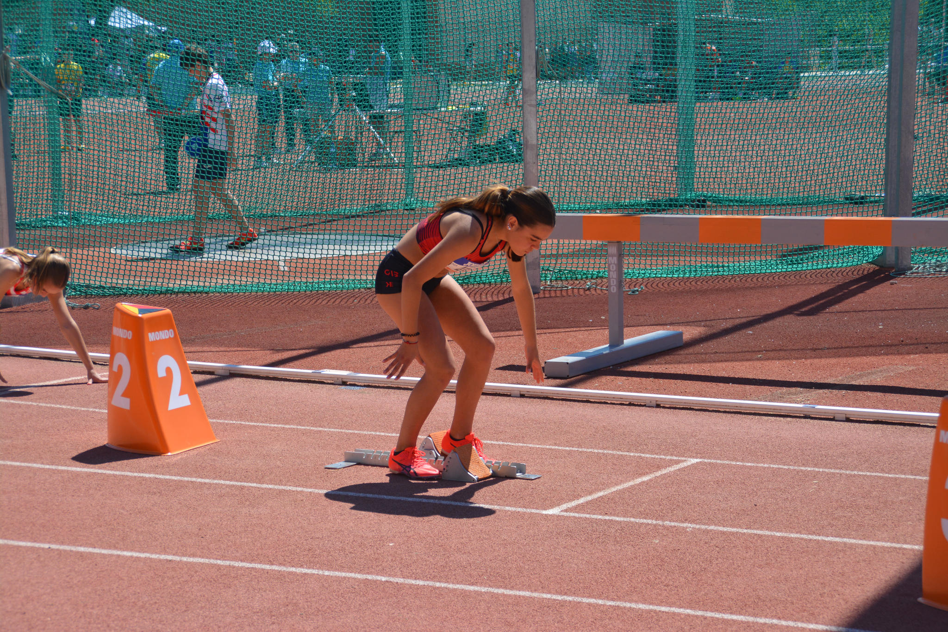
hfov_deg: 22.6
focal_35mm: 90
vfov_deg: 15.2
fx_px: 2370
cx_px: 474
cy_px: 316
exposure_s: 1/1600
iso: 400
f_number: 6.3
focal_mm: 60
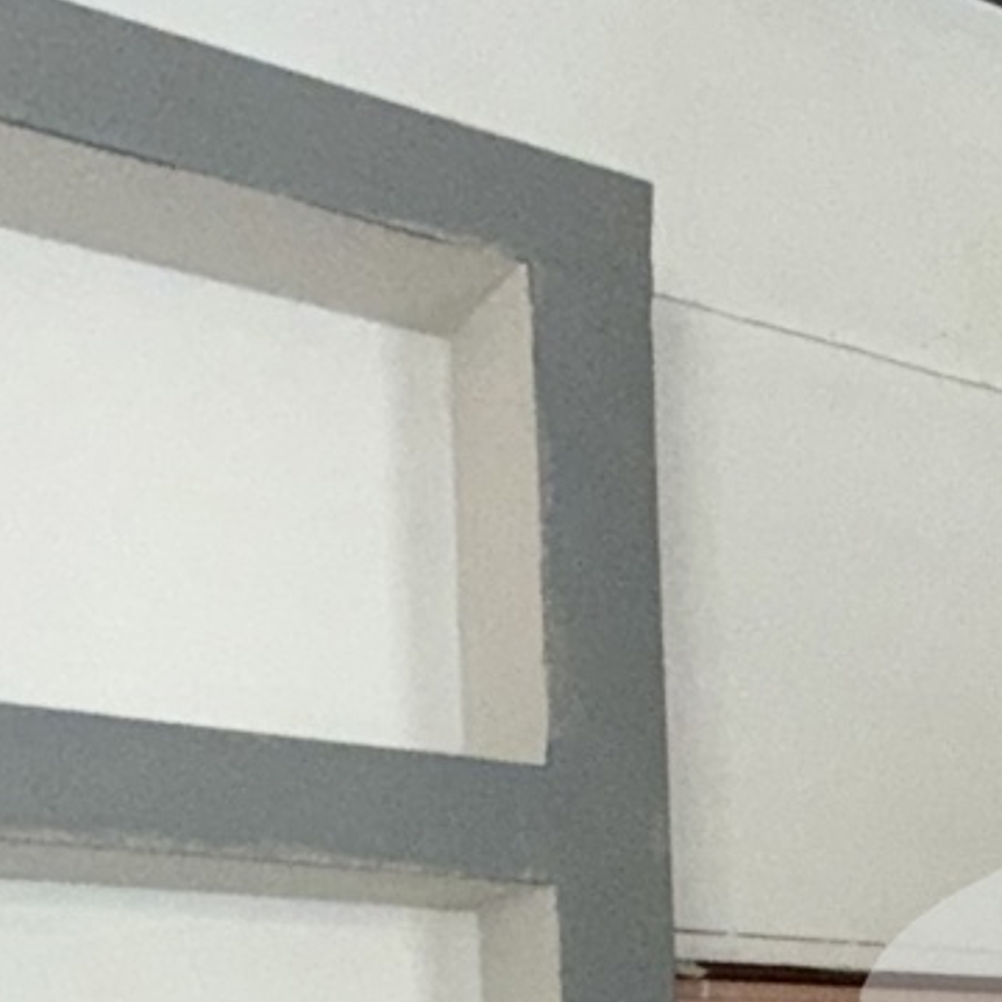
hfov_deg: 22.1
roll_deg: +1.7
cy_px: 1275
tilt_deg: -1.5
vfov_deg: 23.3
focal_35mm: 66
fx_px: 2161
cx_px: 1450
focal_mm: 2.22
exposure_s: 1/60
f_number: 2.2
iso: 160
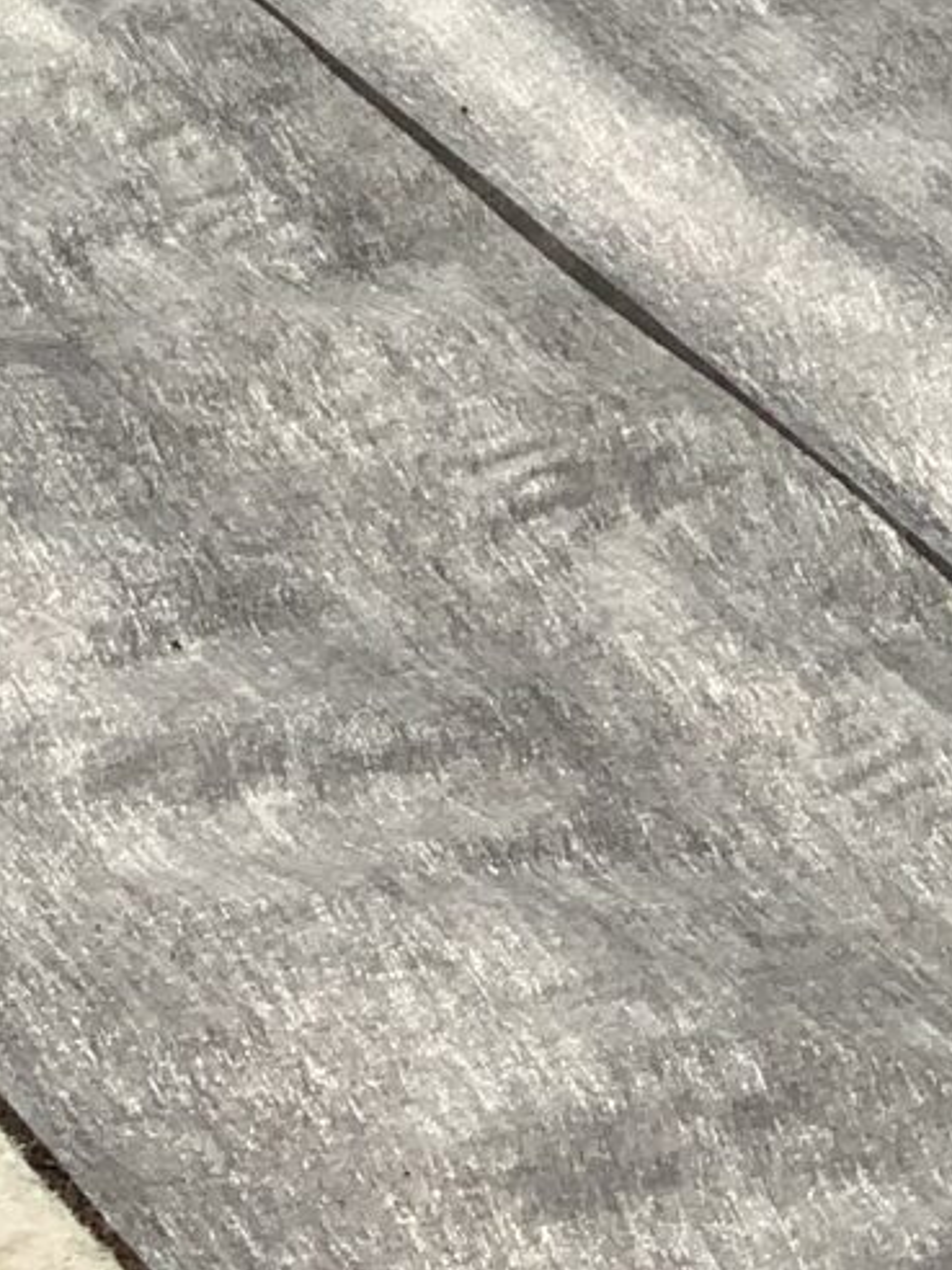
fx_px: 5537
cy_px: -1451
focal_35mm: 151
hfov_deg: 9.8
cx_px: 653
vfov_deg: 11.5
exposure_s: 1/3534
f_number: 1.8
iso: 20
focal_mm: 3
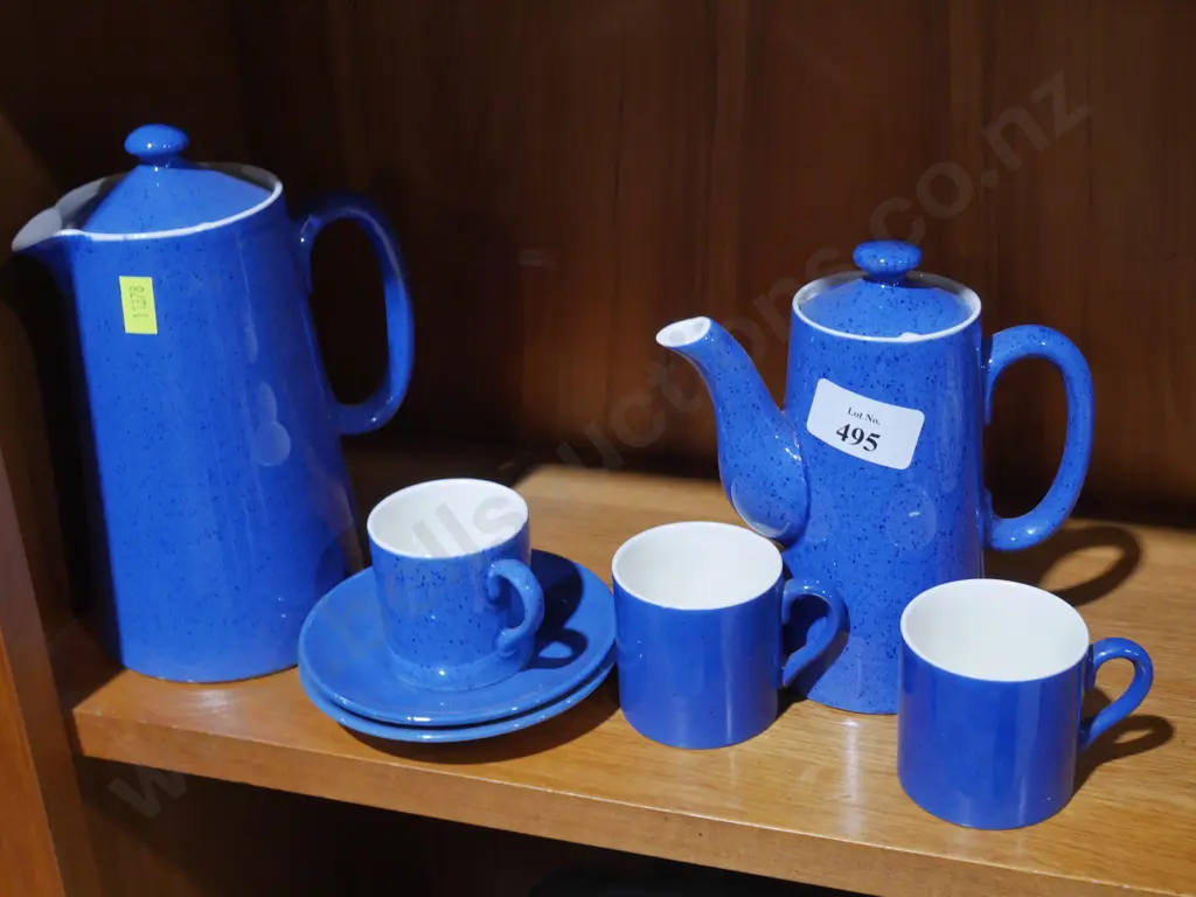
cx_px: 598
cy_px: 448
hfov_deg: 39.7
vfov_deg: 30.3
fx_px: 1658
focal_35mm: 48
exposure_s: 1/60
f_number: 5.2
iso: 800
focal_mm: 24
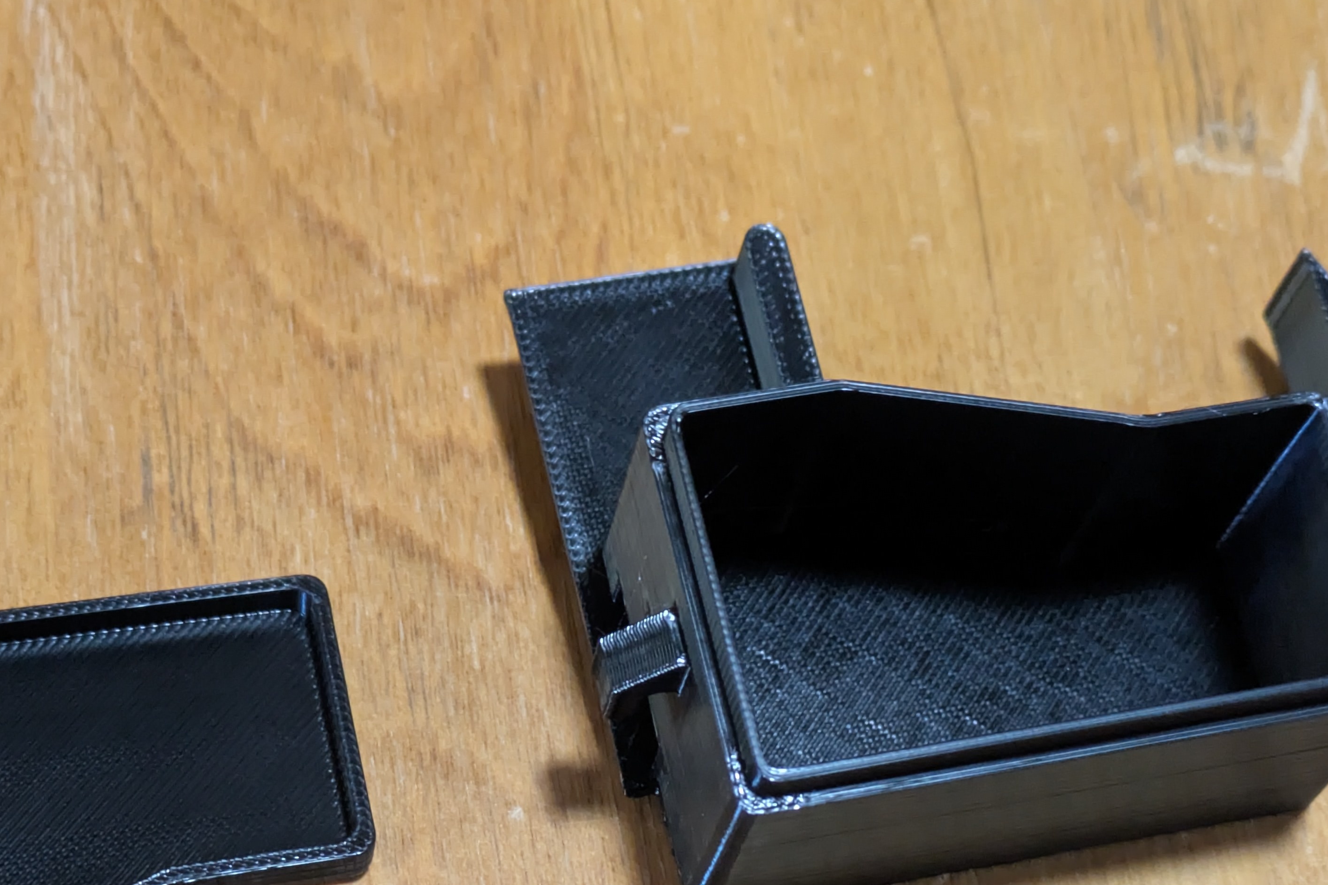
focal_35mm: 87
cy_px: 729
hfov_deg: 23.4
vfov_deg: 15.6
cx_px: 613
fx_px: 3209
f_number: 1.89
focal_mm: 5.43
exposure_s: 1/60
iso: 642
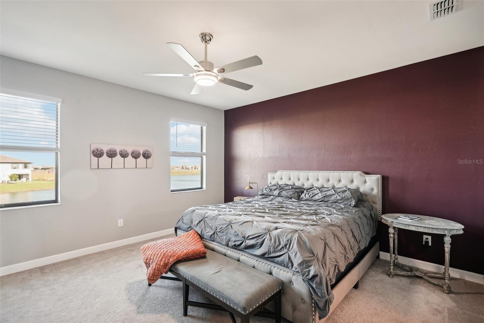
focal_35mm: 16
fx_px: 215
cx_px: 242
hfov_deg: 96.7
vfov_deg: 73.7
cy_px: 162
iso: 400
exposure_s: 1/8
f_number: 8
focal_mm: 16
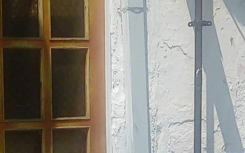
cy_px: 127
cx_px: 231
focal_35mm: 169
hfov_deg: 12.3
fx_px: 1128
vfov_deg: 7.7
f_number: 2
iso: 117
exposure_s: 1/3030
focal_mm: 3.5
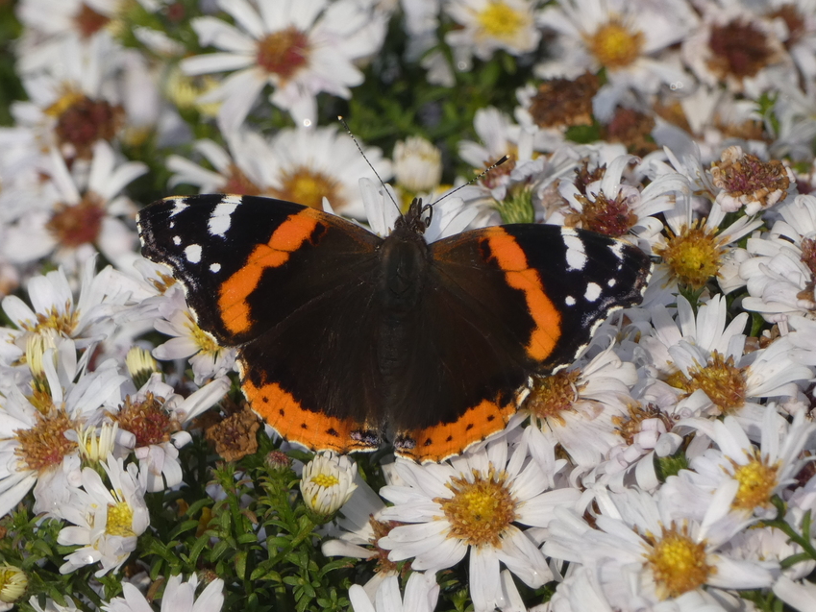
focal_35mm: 442
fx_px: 10421
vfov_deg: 3.4
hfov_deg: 4.5
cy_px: 306
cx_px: 409
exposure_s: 1/200
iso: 80
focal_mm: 78.8
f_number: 5.6
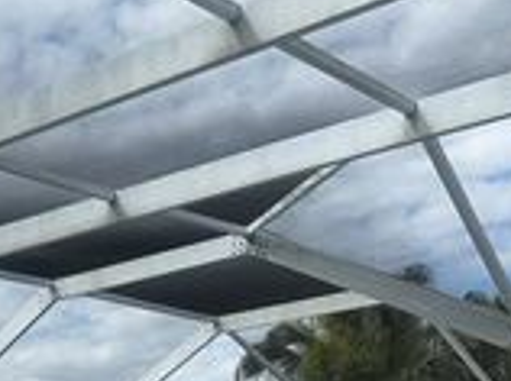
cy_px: 586
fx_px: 1120
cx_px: 19
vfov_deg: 17.3
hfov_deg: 24.7
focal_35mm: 76
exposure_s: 1/3247
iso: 50
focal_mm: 6.86
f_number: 1.78
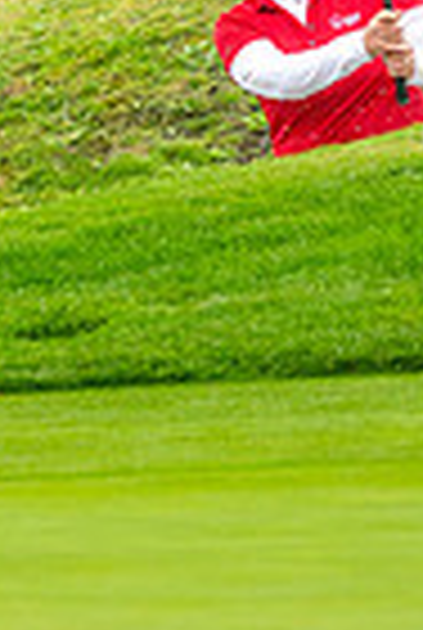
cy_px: -342
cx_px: -4
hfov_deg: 1.4
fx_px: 16871
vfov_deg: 2.1
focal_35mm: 962
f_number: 4
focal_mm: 300
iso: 800
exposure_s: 1/1000
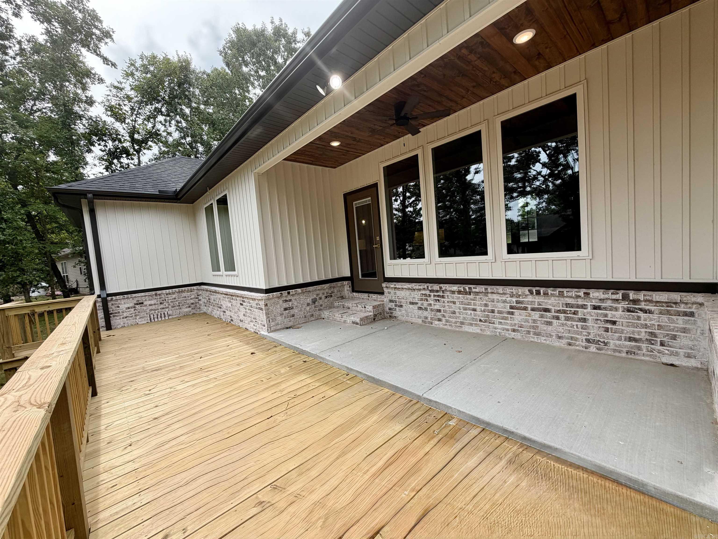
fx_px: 290
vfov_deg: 85.7
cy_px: 270
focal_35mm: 14
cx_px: 359
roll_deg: +5.3
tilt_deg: -4.1
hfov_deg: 102.1
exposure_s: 1/531
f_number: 2.2
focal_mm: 2.22
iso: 40
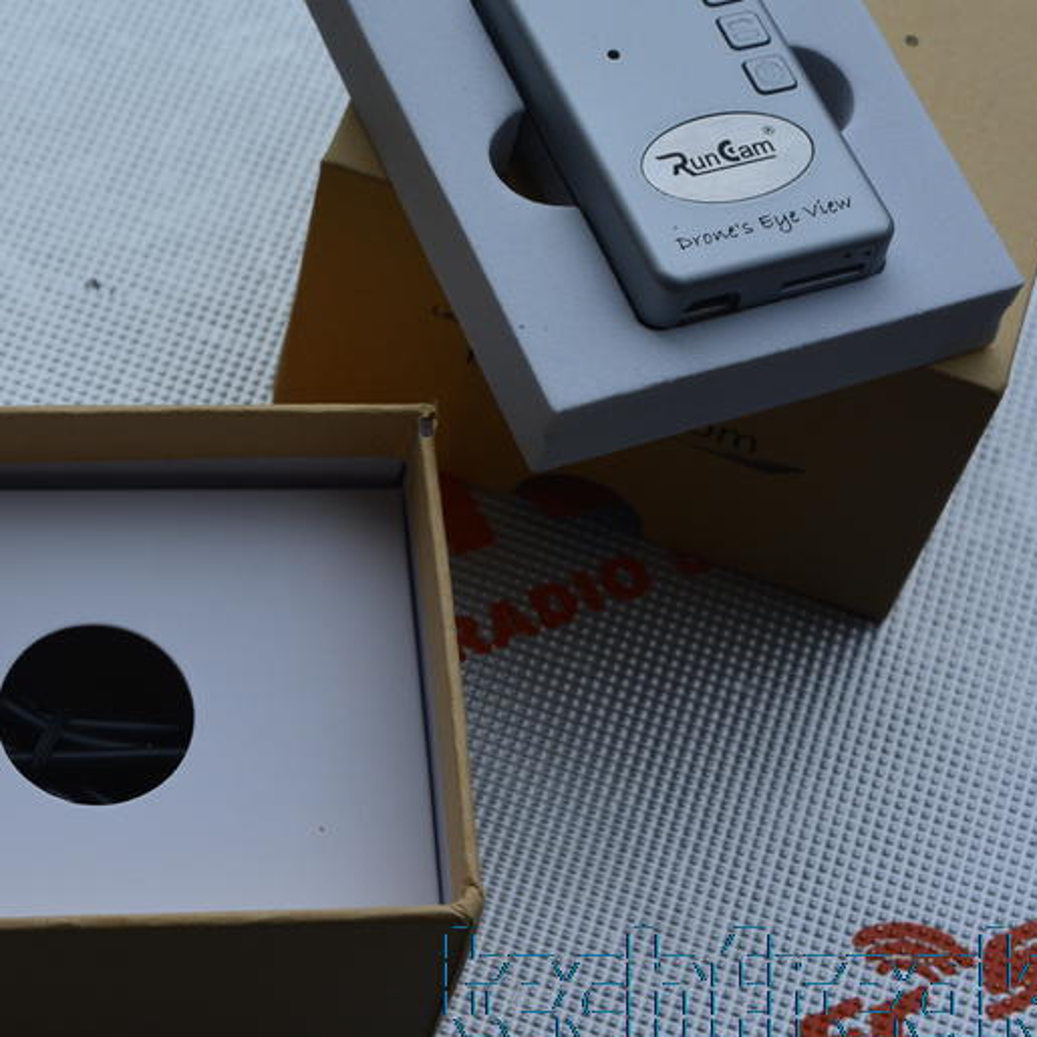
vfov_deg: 17.6
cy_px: 414
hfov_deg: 17.4
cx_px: 201
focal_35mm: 99
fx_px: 3355
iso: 220
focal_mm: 40
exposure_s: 1/60
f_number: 10
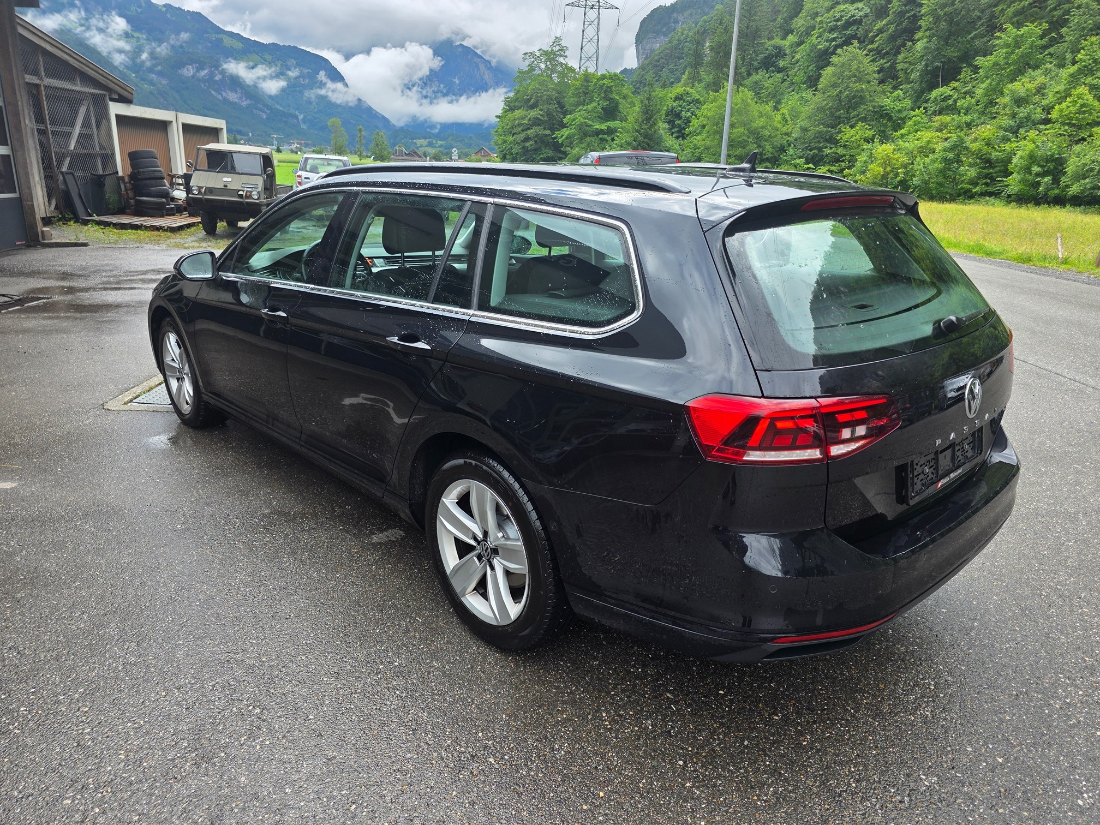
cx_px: 550
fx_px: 731
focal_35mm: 23
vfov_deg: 58.9
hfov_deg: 73.9
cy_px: 412
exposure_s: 1/359
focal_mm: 6.3
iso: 25
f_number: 1.7
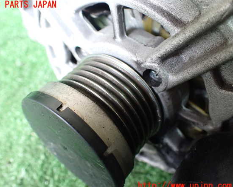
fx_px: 221
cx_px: 107
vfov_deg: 45.8
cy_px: 95
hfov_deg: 55.6
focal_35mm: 32
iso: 800
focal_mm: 5.4
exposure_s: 1/30
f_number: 2.3
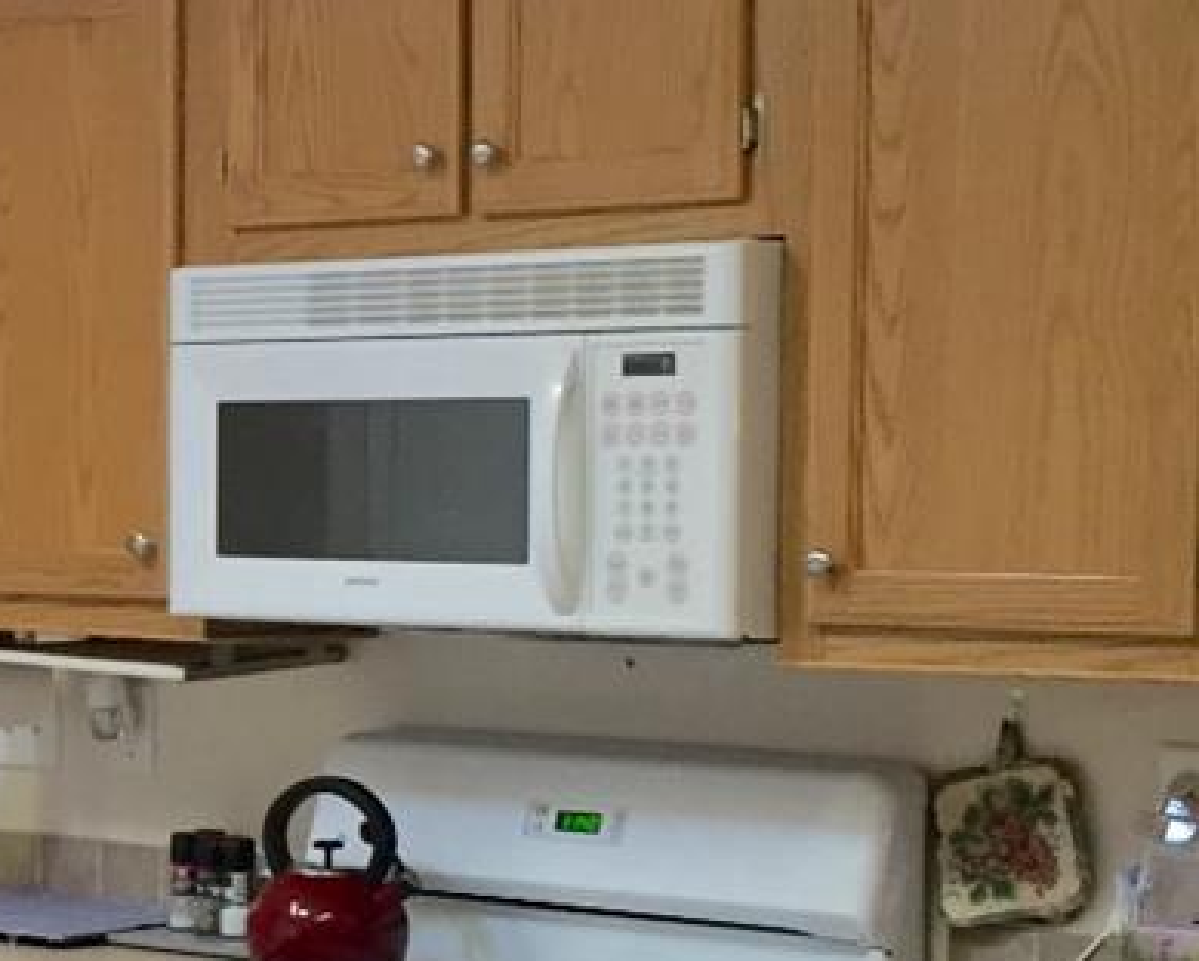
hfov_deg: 16.8
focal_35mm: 109
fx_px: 3872
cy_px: 693
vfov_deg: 14.1
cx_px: -284
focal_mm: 4.15
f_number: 2.2
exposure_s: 1/30
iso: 80
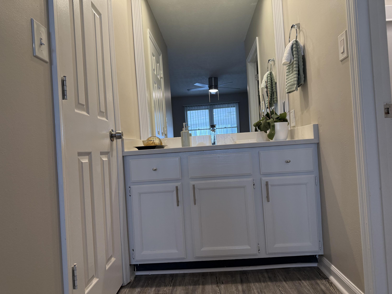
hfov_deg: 71.6
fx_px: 272
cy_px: 147
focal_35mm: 24
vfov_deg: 56.8
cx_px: 196
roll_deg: +3.6
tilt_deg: +1.3
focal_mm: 6.76
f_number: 1.78
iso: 200
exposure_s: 1/153
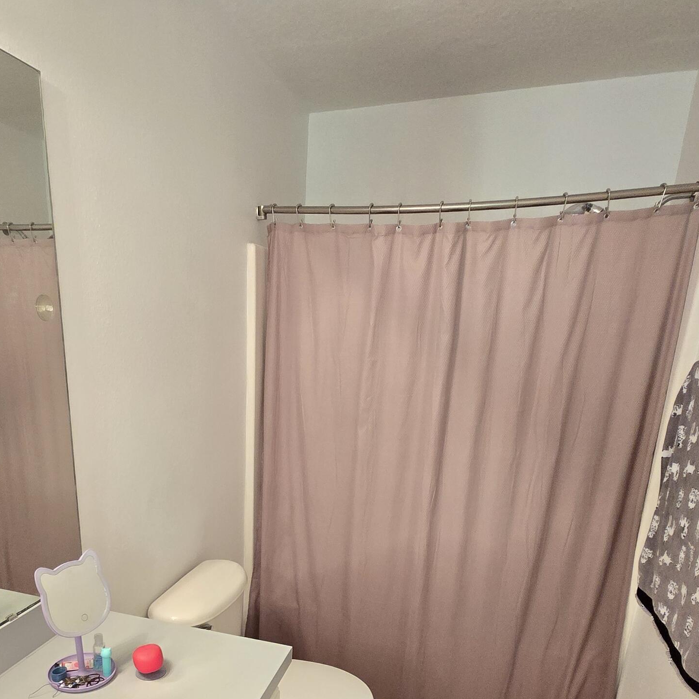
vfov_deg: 61.2
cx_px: 258
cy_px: 529
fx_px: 548
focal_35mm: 24
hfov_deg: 64.0
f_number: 2.2
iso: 1000
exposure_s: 1/60
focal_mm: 2.2
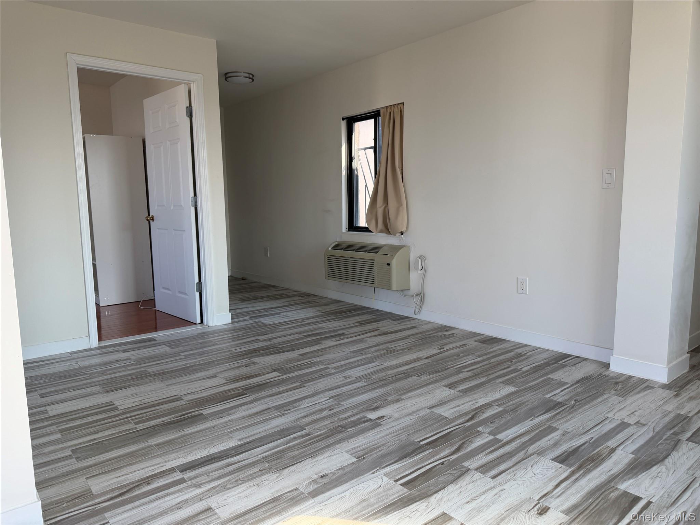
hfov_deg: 71.6
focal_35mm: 24
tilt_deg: -7.1
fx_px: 485
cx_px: 350
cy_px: 262
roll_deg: +1.4
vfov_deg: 56.8
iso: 80
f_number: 1.78
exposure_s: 1/268
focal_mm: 6.76
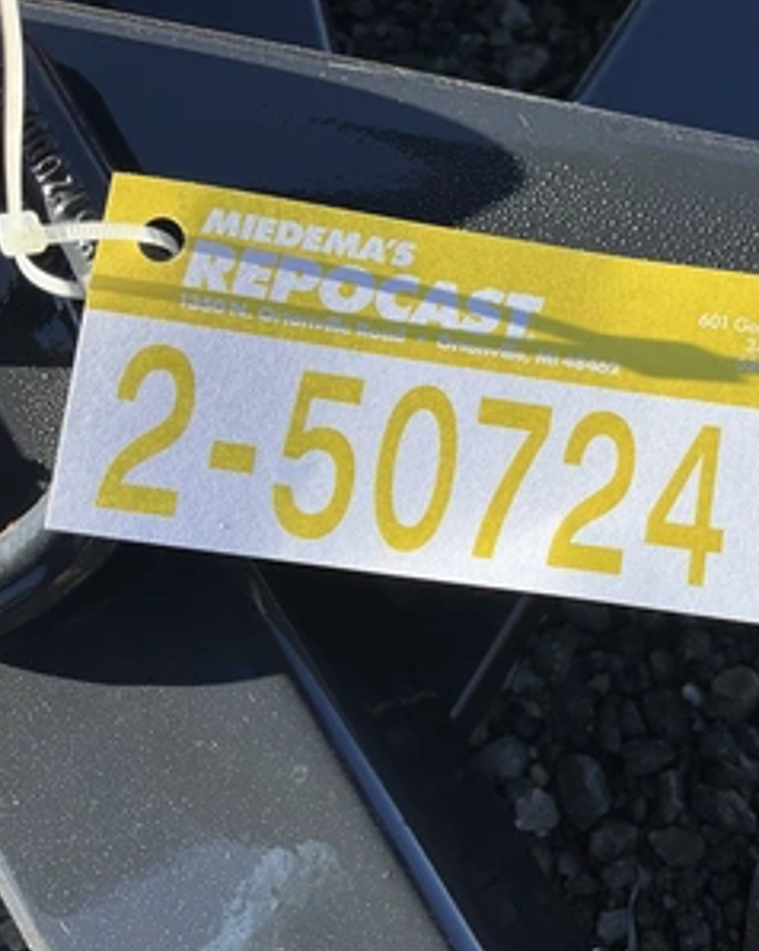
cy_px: 476
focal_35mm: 38
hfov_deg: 37.4
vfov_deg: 48.0
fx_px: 1068
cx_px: 628
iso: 25
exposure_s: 1/1121
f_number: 1.8
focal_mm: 3
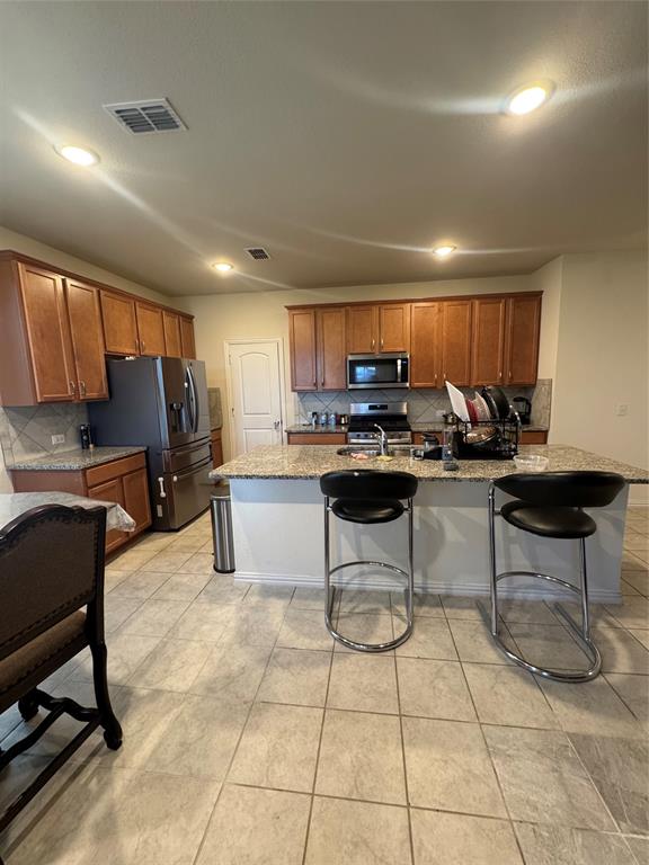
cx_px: 324
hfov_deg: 85.7
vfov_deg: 102.1
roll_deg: +2.3
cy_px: 432
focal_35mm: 14
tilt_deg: -7.8
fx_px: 350
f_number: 2.2
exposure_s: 1/60
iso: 320
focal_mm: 2.22
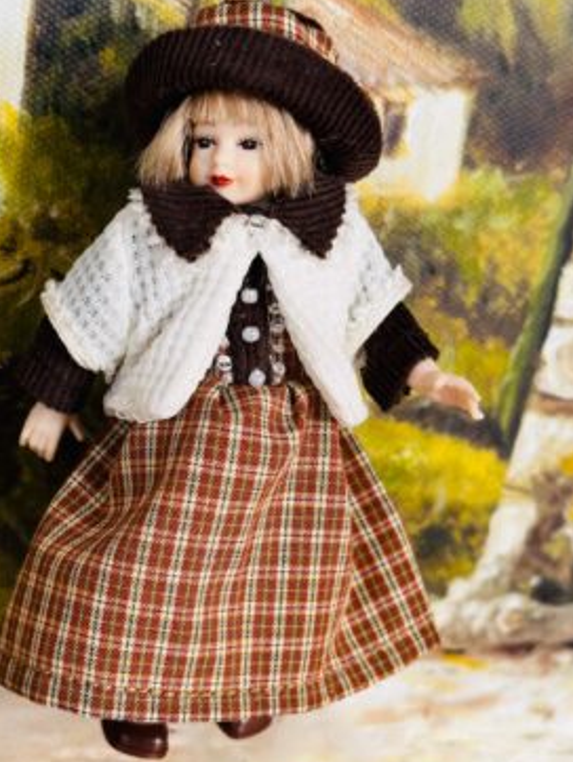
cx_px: 265
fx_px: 1168
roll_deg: -6.8
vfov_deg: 36.1
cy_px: 368
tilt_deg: -23.6
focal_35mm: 53
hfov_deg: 27.5
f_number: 1.78
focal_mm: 6.86
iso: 64
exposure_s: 1/435
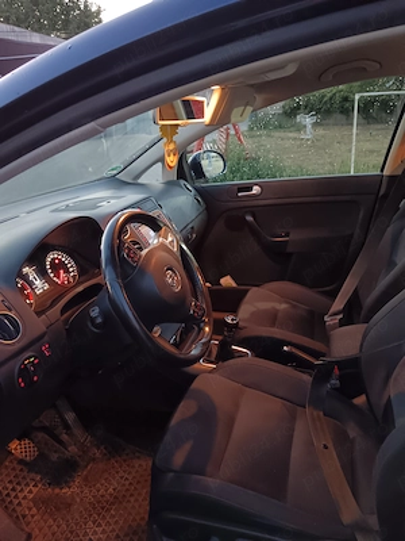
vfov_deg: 65.3
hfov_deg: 51.4
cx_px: 202
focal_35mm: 27
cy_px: 270
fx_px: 421
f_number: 1.9
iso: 3356
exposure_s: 1/16.7
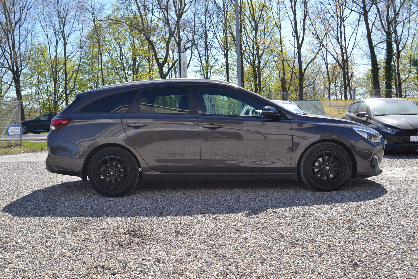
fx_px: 401
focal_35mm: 34
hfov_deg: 55.1
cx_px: 209
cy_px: 140
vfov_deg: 38.4
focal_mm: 23
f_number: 7.1
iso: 100
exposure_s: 1/200
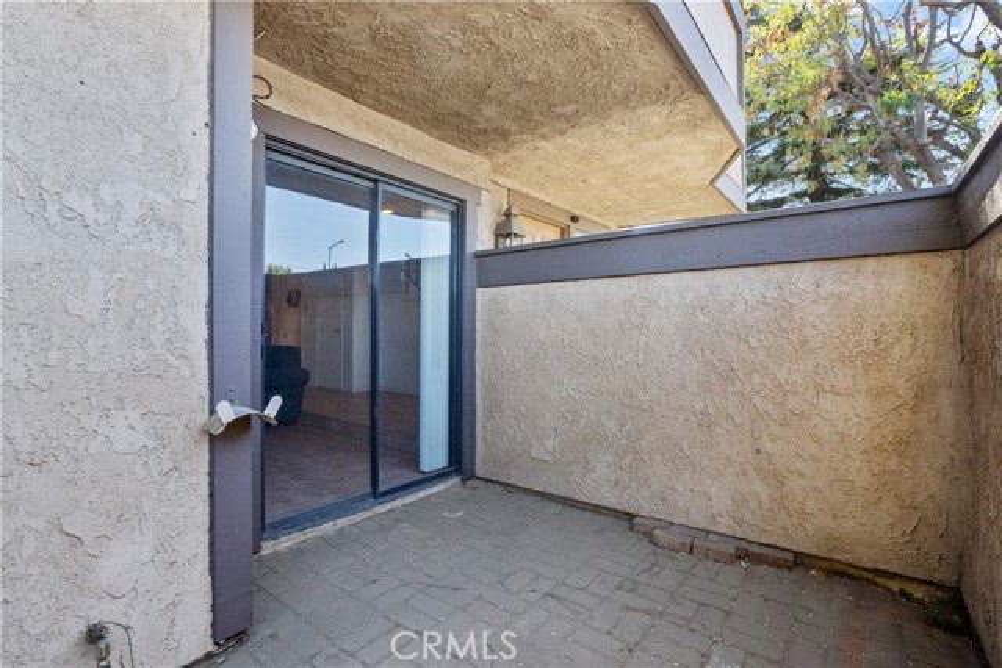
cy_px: 334
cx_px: 501
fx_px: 445
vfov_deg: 73.8
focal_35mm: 16
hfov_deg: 96.7
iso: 640
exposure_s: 1/80
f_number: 8
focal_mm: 16
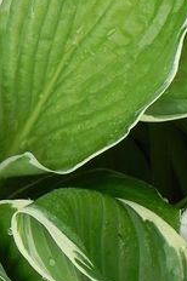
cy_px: -5
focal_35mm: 377
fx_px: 2946
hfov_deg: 3.6
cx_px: -84
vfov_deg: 5.5
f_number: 4.5
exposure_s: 1/400
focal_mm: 18.8
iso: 160
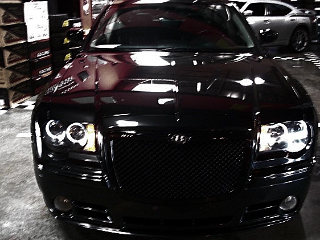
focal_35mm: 41
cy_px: 120
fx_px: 379
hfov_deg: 45.7
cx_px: 174
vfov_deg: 35.1
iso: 800
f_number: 2.8
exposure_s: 1/15
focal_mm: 6.3
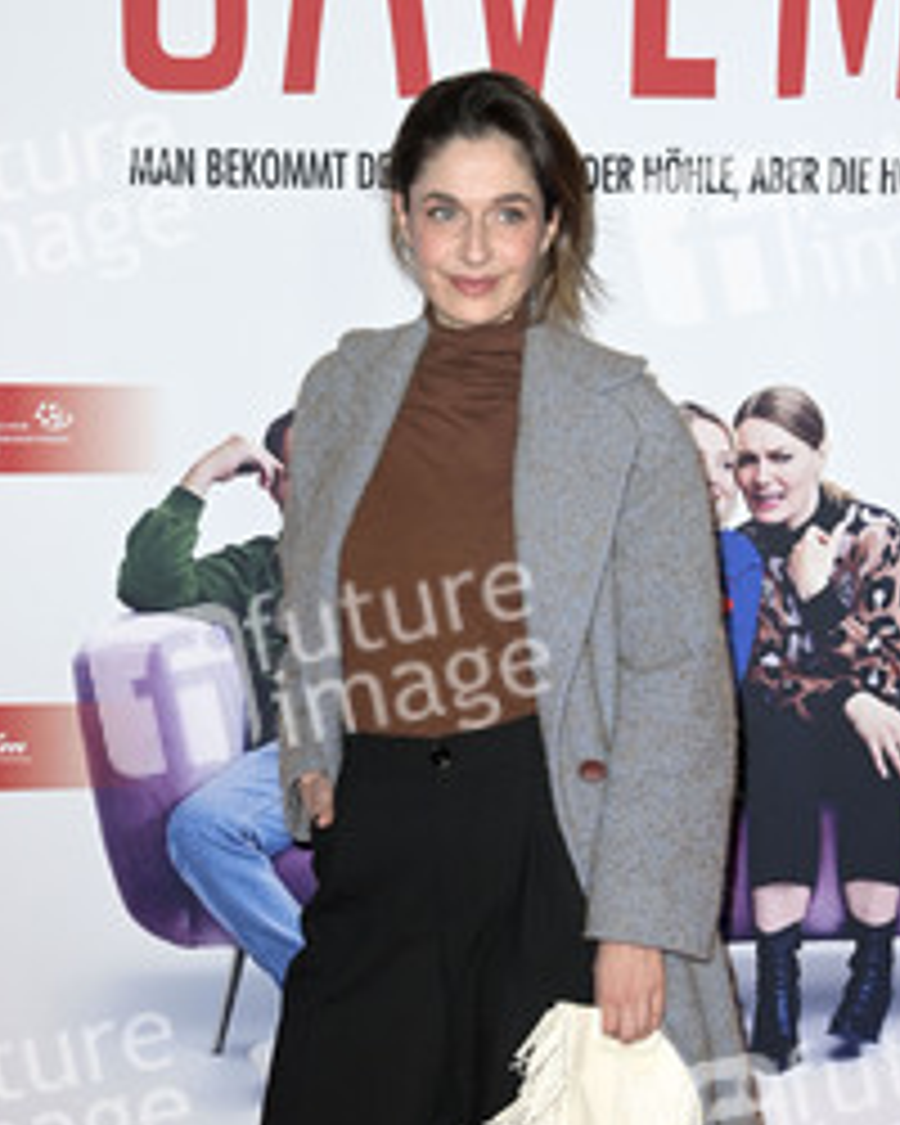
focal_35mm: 72
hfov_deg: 21.3
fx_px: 2397
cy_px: 896
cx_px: 450
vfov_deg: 26.0
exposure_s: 1/250
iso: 400
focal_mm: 48
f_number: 7.1
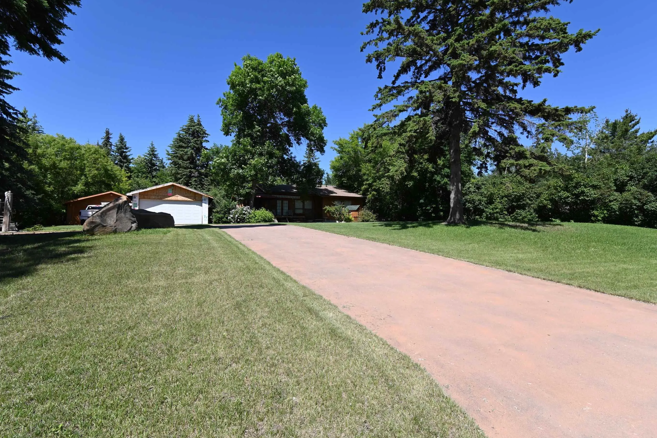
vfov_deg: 70.3
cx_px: 329
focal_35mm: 17
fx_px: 310
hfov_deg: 93.3
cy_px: 202
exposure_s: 1/320
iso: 100
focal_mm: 10
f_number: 6.3
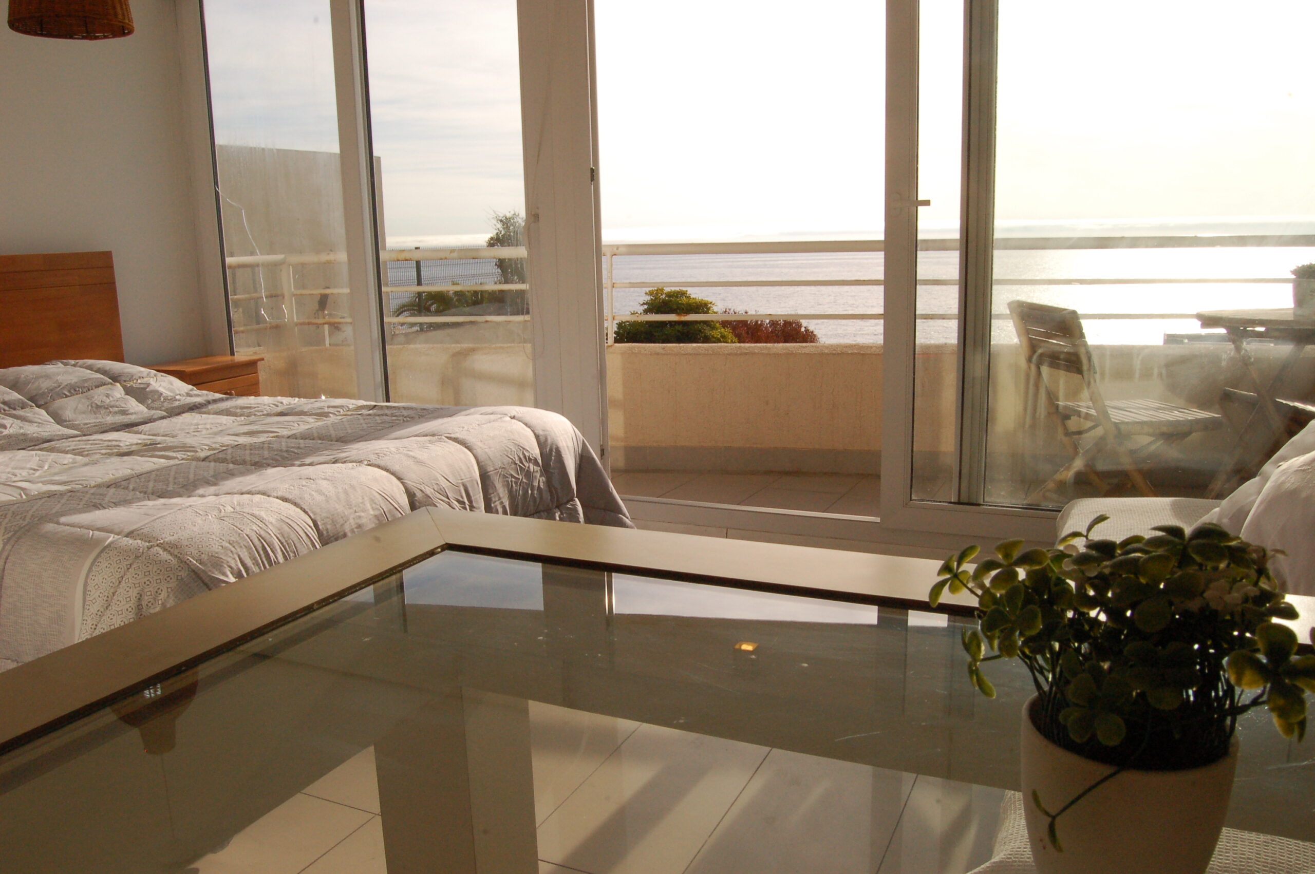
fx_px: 985
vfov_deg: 47.8
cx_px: 658
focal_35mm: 27
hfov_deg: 67.4
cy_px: 437
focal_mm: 18
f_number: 22
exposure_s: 1/250
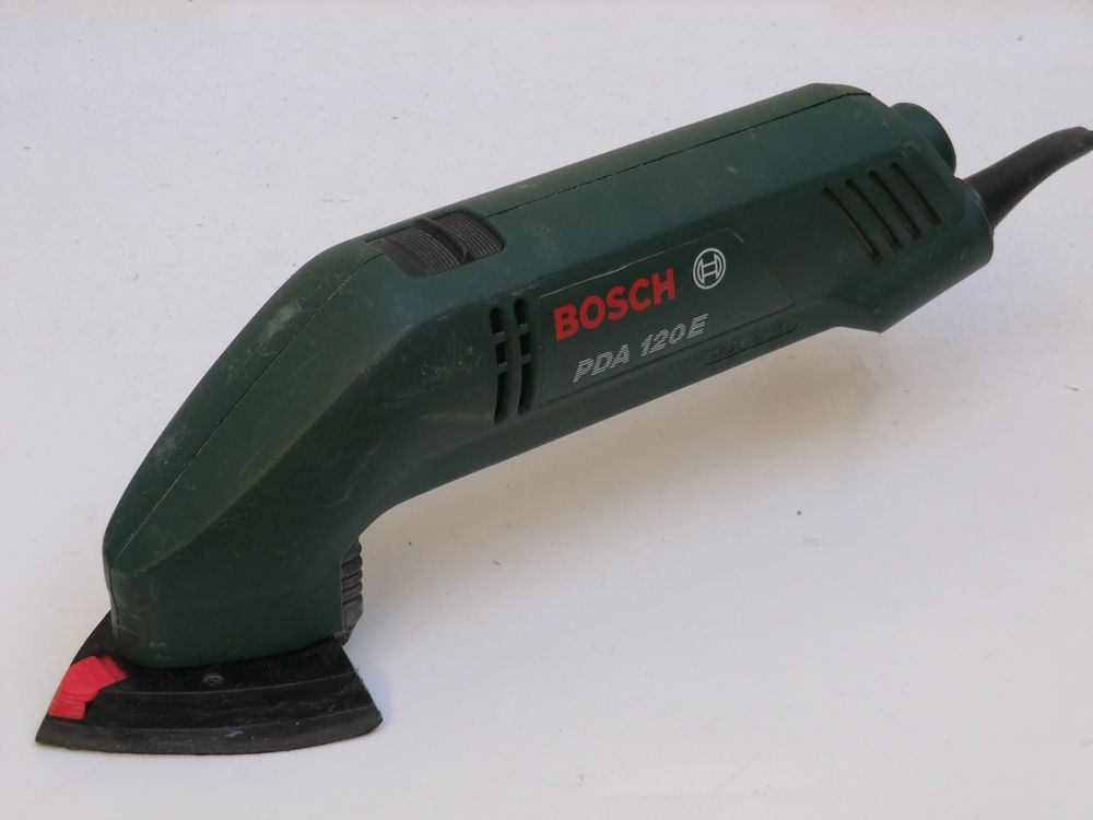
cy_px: 410
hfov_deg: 25.7
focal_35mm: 76
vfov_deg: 19.4
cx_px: 546
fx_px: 2400
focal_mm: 13.6
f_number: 4.6
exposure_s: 1/80
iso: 125
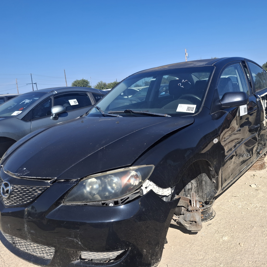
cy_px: 132
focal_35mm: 30
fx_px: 262
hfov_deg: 53.9
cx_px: 151
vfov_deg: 54.0
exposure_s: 1/2037
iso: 32
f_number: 1.8
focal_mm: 4.69
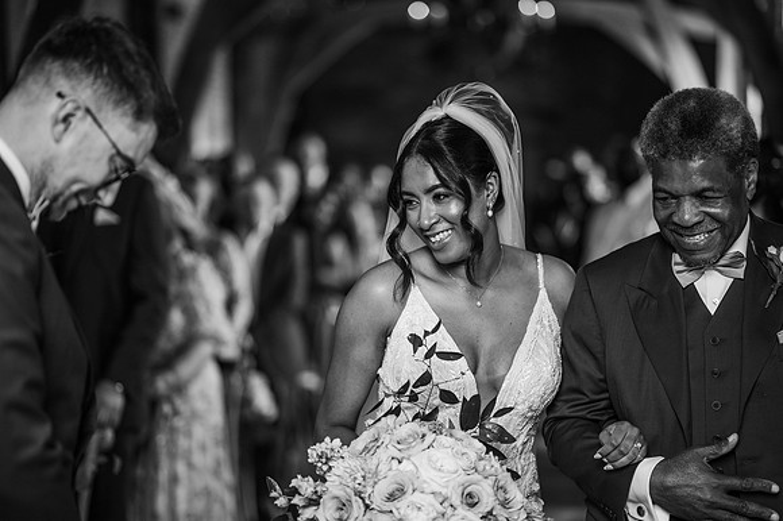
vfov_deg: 16.1
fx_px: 1848
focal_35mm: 85
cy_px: 260
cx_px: 392
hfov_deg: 23.9
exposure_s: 1/200
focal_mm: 85
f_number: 1.8
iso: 320
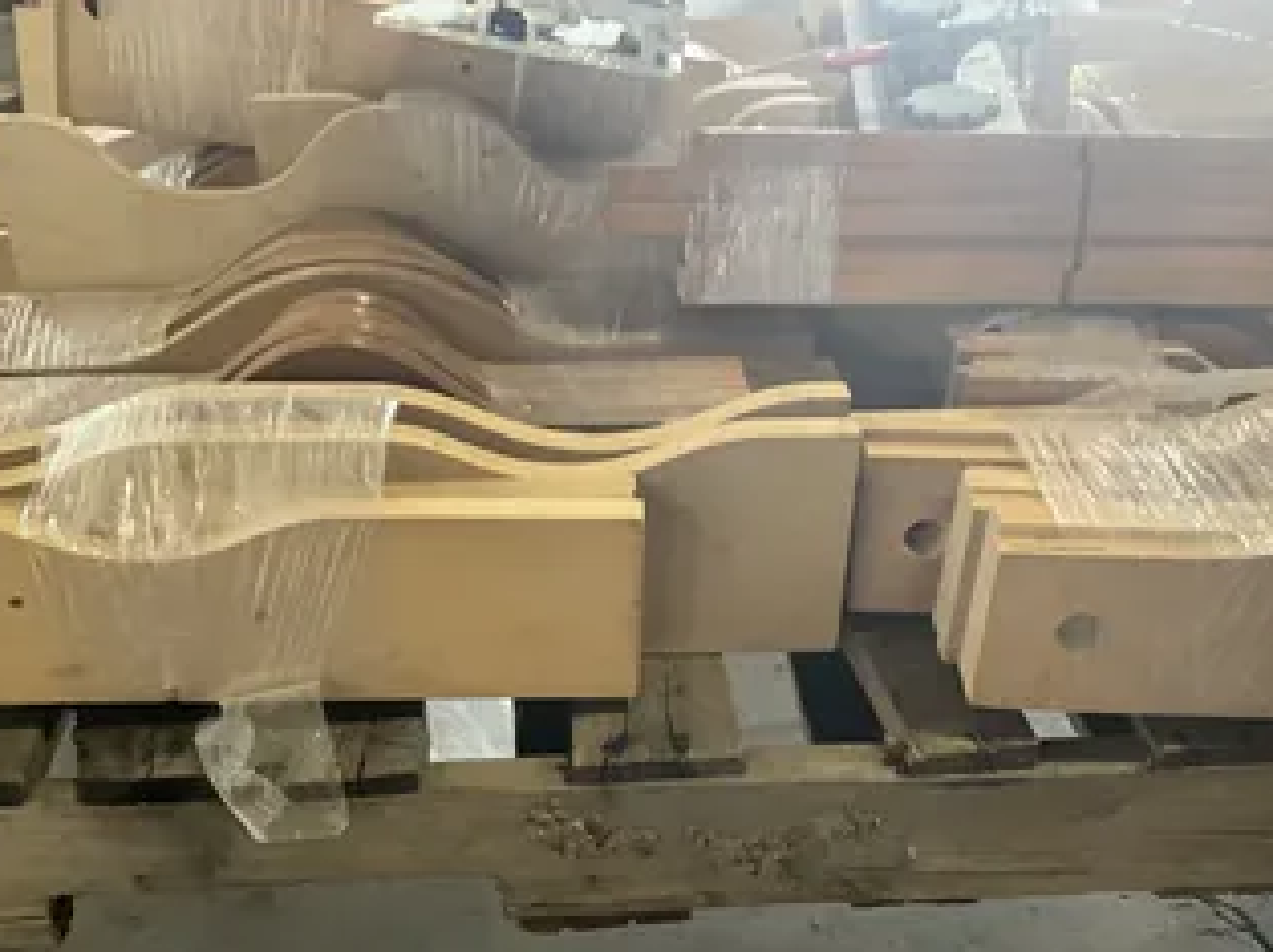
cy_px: 591
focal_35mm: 37
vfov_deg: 38.4
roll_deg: +3.1
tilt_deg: -36.4
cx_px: 661
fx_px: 1360
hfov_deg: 50.2
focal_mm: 3
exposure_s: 1/60
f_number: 1.8
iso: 200
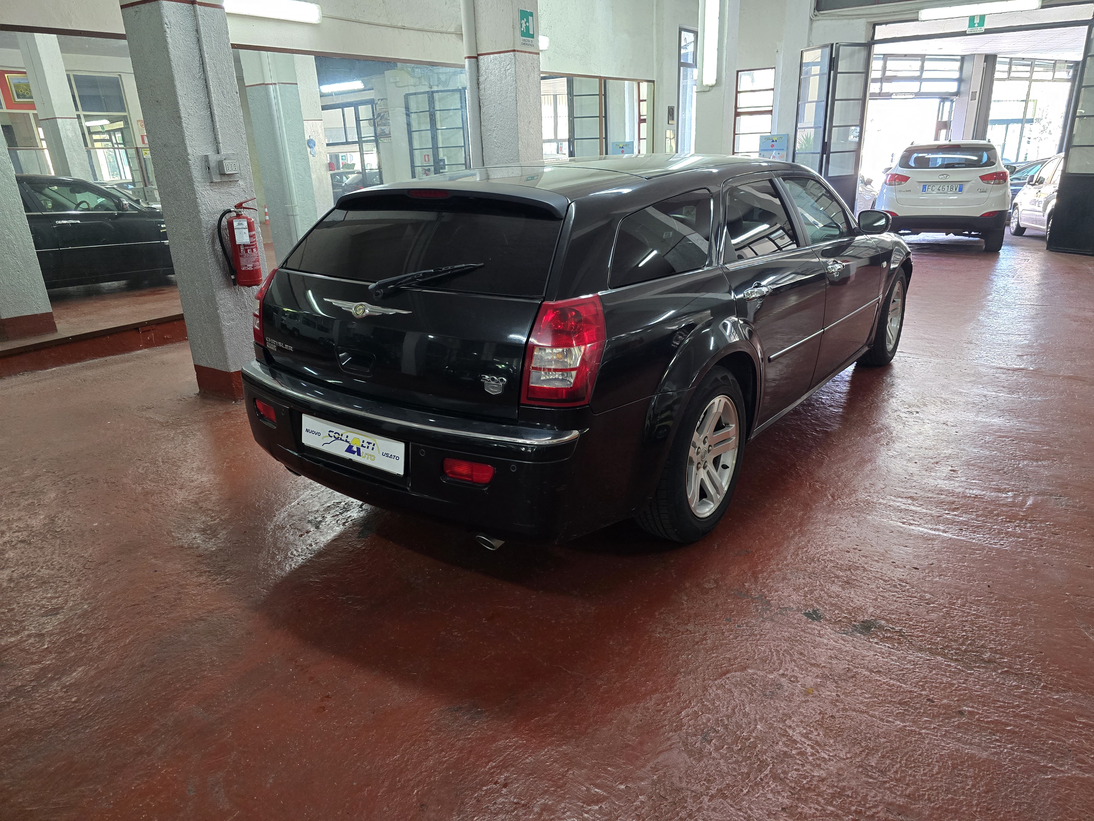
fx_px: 727
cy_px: 410
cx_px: 547
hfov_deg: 73.9
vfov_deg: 58.9
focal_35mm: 23
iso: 640
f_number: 1.7
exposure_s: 1/100
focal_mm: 6.3
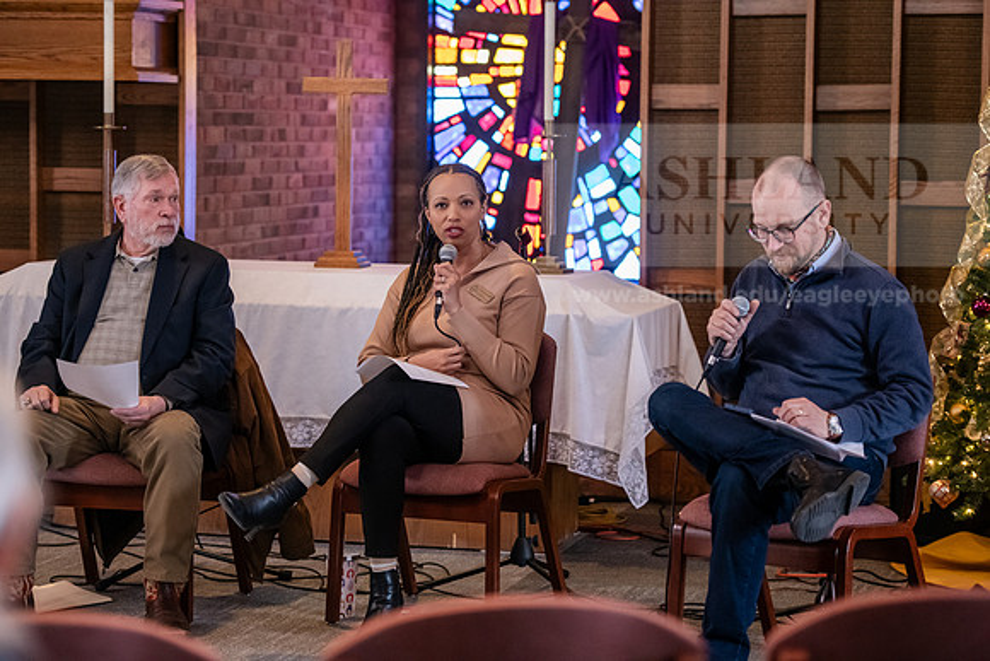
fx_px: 2696
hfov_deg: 20.8
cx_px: 495
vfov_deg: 14.0
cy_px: 330
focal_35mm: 98
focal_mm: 98
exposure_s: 1/200
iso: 3200
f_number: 3.2
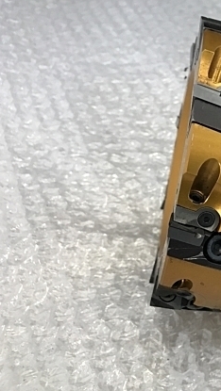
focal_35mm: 47
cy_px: 187
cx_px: 297
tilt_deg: -47.8
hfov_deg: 22.5
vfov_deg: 43.7
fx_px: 489
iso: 32
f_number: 1.8
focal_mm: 3.99
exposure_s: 1/30
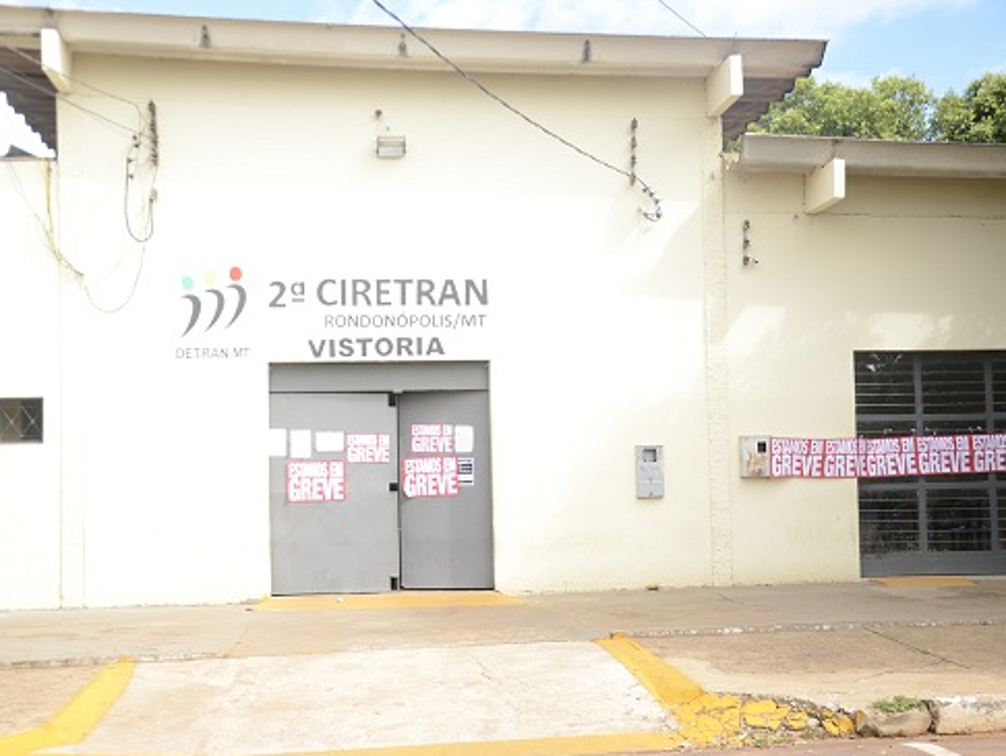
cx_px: 446
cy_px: 377
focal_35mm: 46
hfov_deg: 41.2
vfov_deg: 31.5
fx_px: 1337
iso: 160
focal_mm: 28
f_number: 4
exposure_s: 1/320
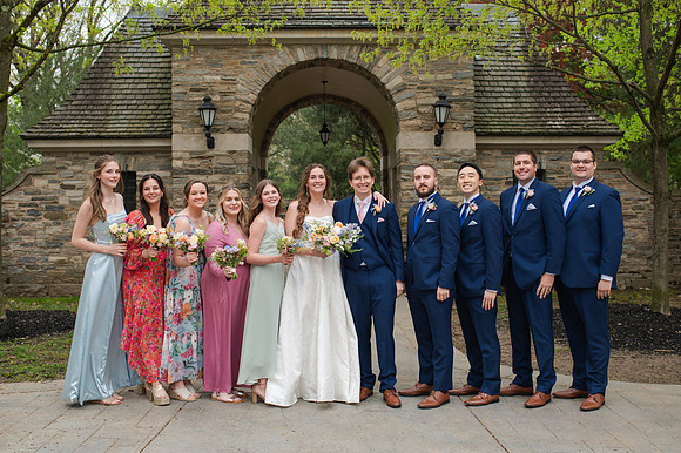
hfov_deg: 48.7
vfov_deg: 33.5
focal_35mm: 40
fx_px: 753
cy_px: 232
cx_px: 340
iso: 160
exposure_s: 1/320
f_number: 3.2
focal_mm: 35
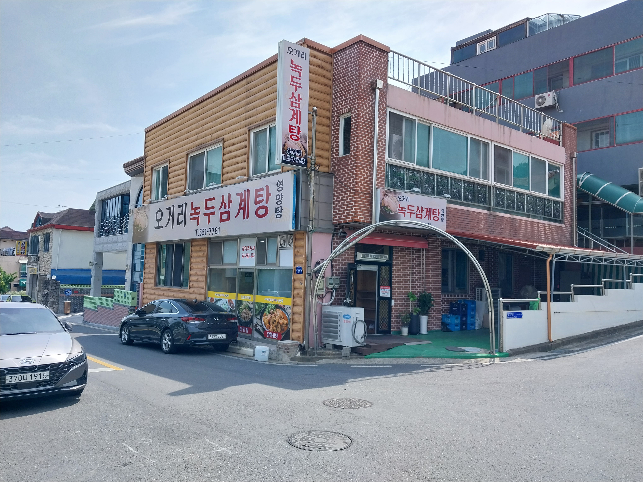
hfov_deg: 67.3
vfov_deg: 53.1
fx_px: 483
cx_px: 322
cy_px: 241
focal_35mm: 26
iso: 20
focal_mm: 4
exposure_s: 1/478
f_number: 1.8
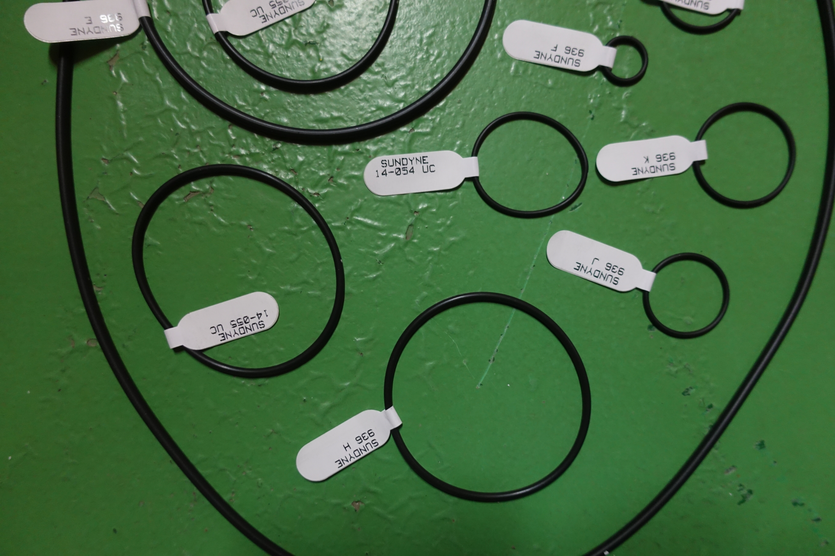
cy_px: 278
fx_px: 557
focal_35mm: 24
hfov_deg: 73.7
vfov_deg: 53.1
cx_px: 418
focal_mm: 8.8
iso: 640
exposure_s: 1/30
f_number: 1.8
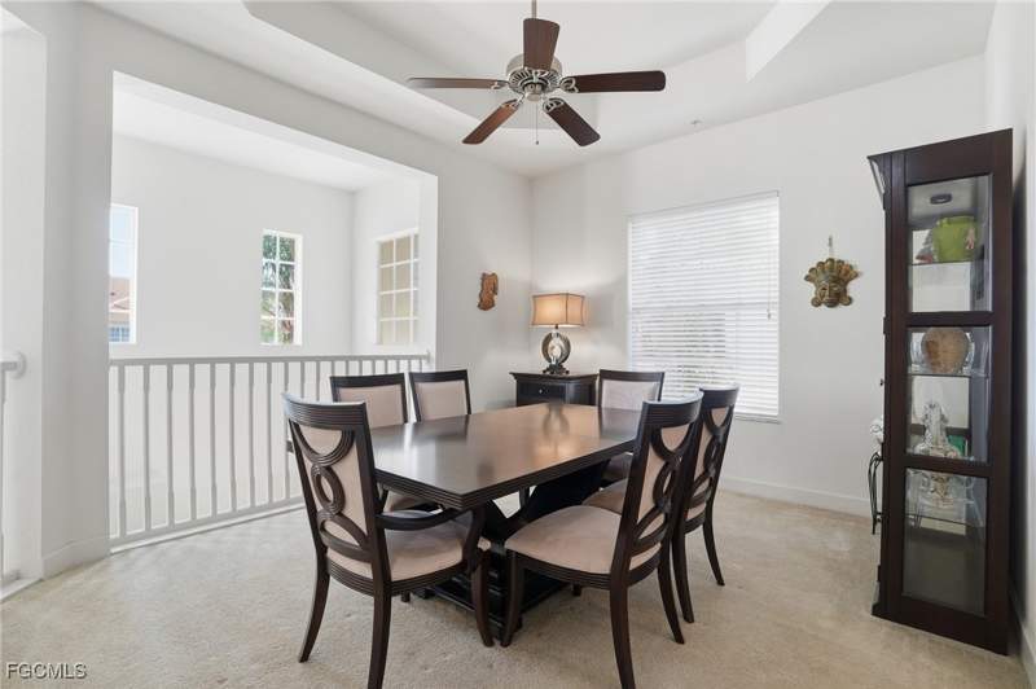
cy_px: 344
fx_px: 460
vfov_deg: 73.6
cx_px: 518
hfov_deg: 96.8
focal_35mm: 16
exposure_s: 1/50
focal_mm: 16
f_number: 9
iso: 200
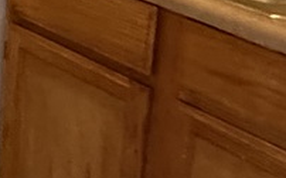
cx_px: -153
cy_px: -68
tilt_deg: -12.1
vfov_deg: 11.9
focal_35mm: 106
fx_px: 826
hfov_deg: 17.5
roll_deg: -1.4
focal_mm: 2.22
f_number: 2.2
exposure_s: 1/60
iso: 640
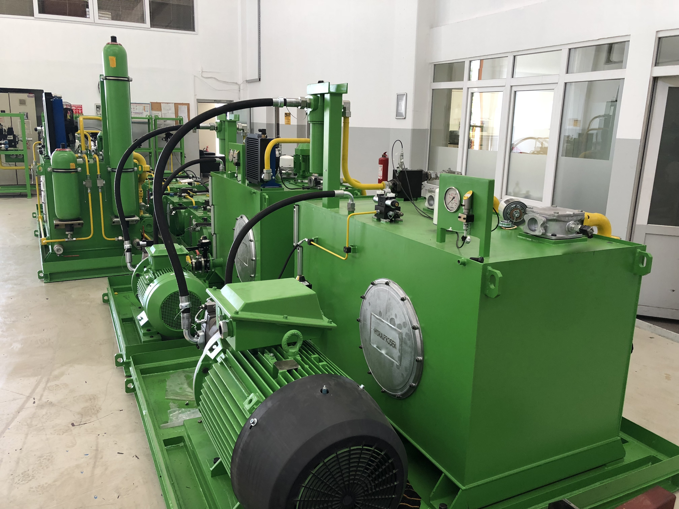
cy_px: 254
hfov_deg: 63.4
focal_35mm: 28
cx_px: 340
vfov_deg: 49.7
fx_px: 549
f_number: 1.8
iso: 32
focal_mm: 4
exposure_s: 1/33
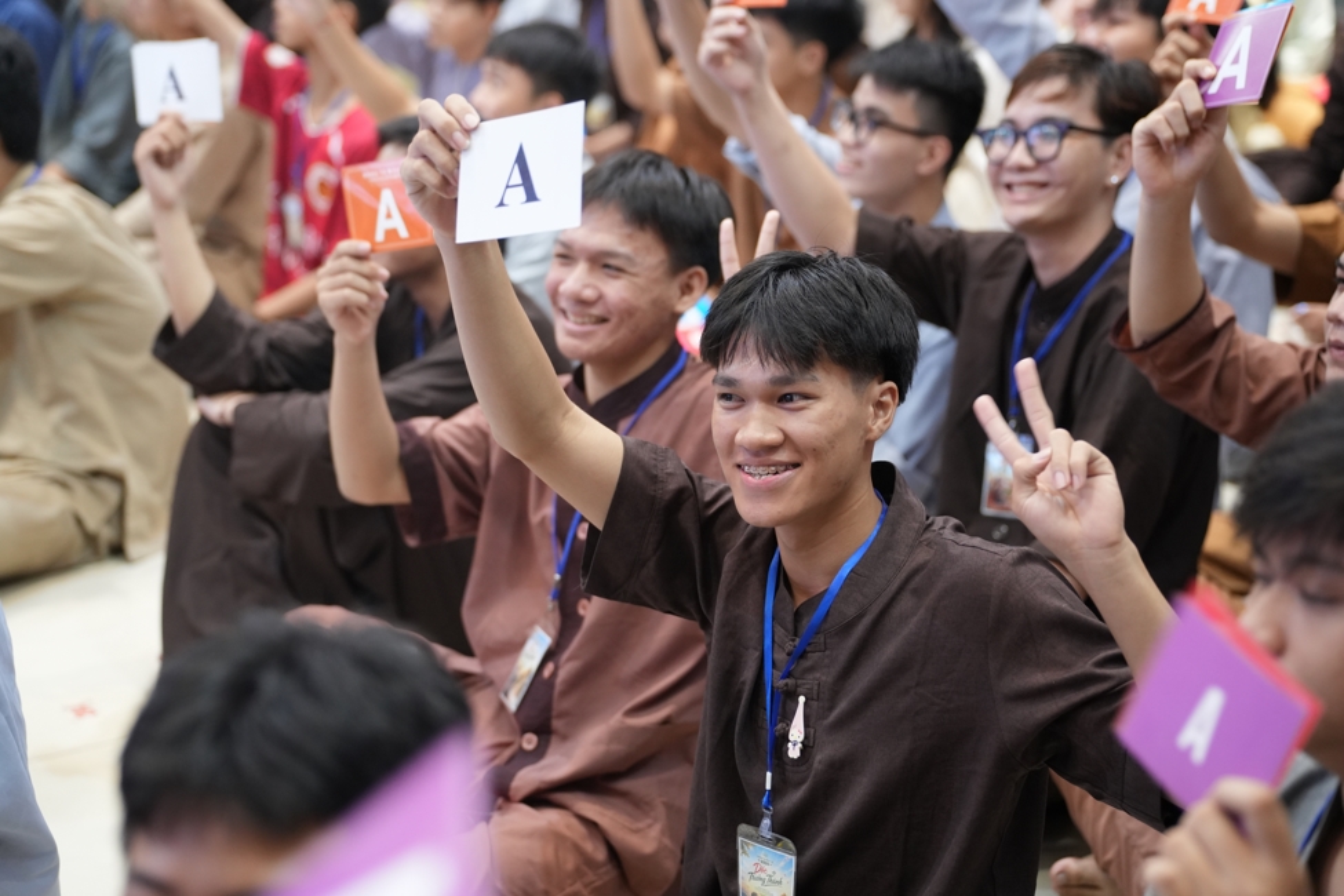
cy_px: 448
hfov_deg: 30.5
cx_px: 672
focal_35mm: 66
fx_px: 2464
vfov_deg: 20.6
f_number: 2.5
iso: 2500
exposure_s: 1/100
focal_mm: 66
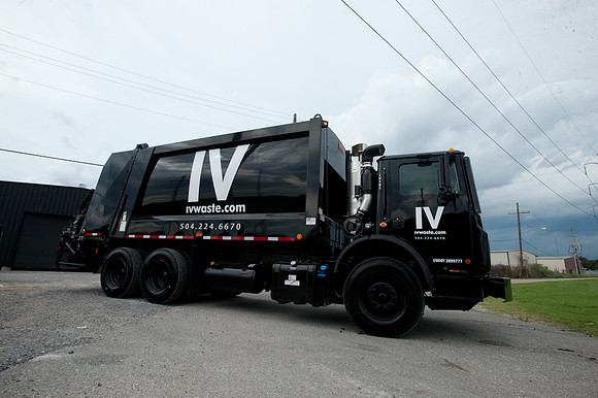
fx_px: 282
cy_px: 199
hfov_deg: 93.3
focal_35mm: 17
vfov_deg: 70.4
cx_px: 299
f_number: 14
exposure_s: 1/160
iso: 320
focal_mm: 17
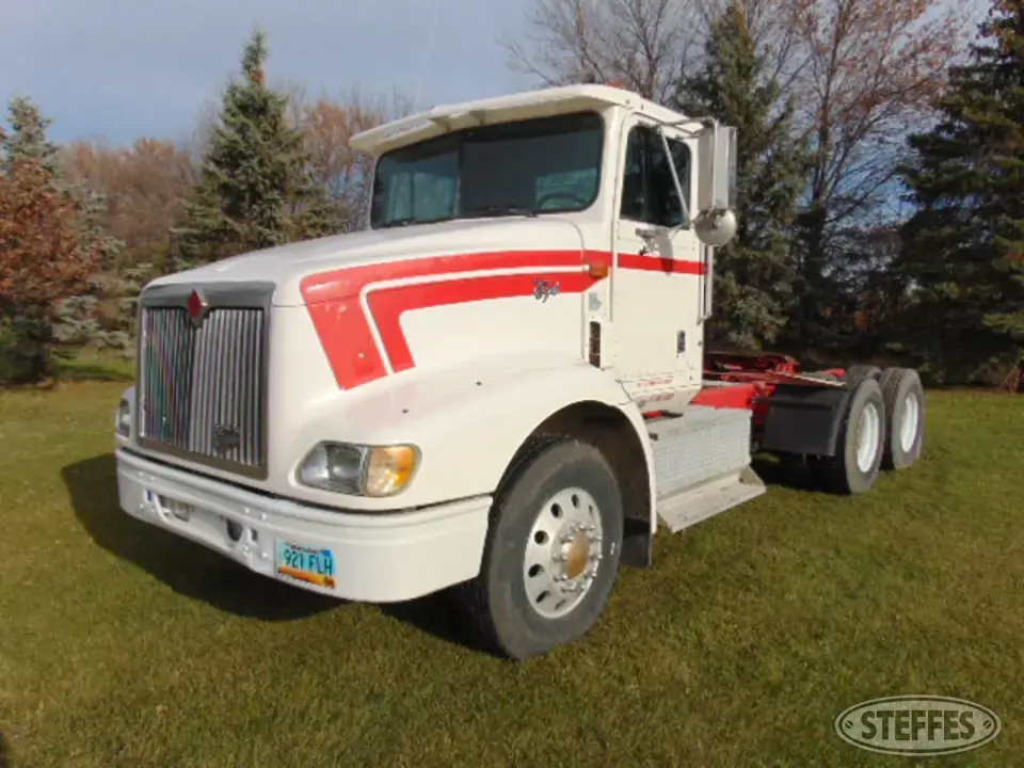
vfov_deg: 54.9
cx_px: 512
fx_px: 740
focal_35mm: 25
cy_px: 384
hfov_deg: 69.4
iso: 80
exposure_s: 1/400
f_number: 7.7
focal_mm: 4.5
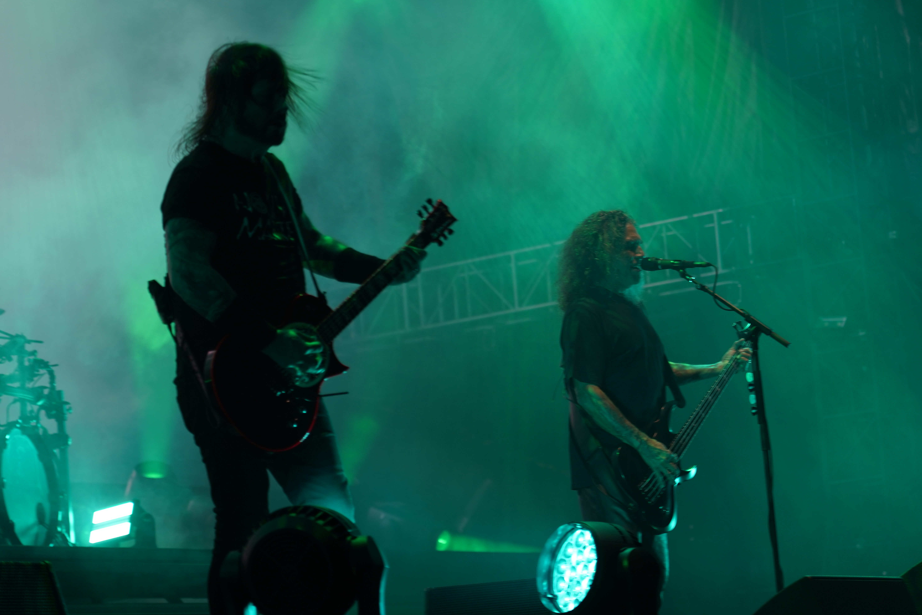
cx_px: 461
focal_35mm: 106
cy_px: 305
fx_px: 2715
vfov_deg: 12.9
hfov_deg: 19.3
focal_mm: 105
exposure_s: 1/125
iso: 400
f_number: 4
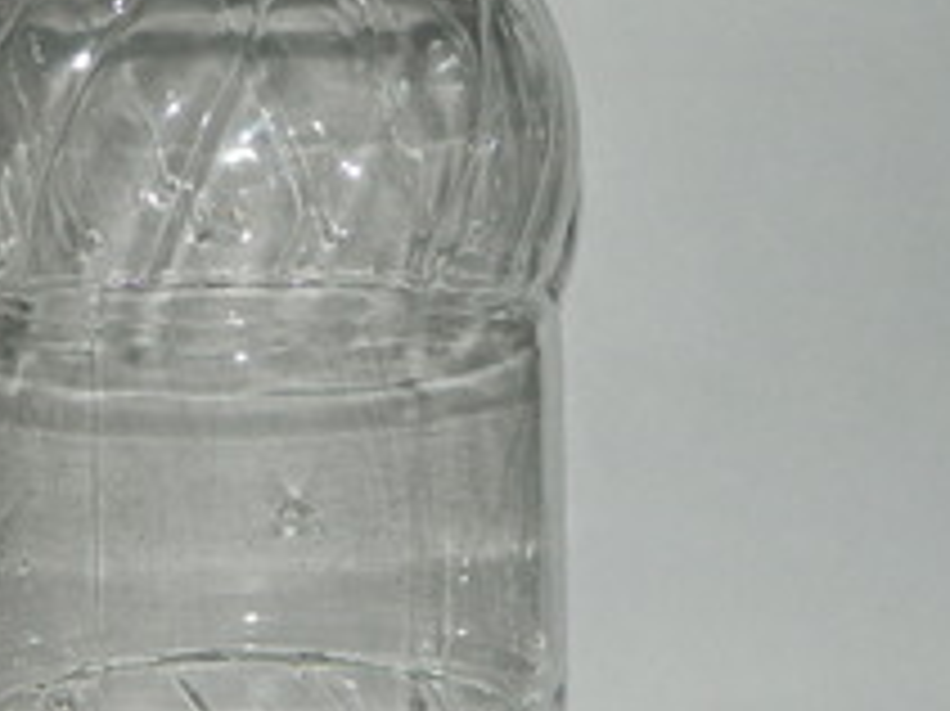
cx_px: 261
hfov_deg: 11.9
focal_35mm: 166
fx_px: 4553
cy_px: 412
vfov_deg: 8.9
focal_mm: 12.6
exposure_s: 1/50
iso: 200
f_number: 4
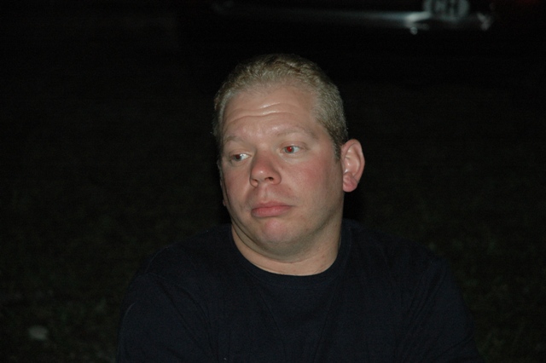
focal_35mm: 105
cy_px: 182
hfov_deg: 19.5
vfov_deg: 13.0
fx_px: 1592
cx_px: 273
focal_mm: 70
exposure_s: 1/60
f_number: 4.5
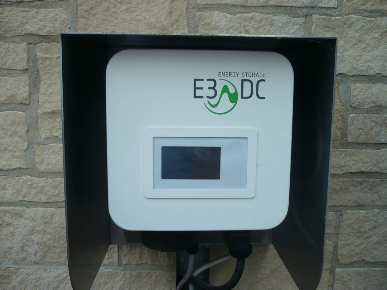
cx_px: 194
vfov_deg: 40.7
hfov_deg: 52.6
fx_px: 391
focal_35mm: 35
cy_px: 145
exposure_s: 1/80
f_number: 2.8
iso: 100
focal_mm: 5.8
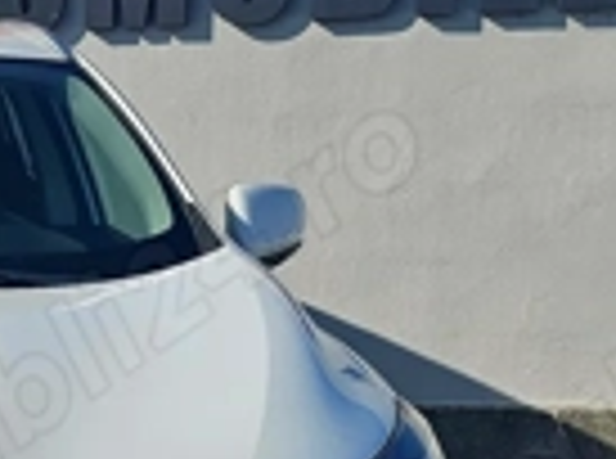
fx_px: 1793
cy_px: 374
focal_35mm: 101
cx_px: -189
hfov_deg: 18.2
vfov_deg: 14.5
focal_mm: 6.3
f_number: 1.7
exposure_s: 1/1250
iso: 10
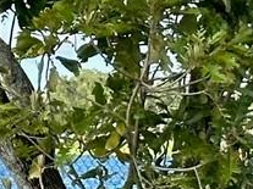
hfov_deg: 4.9
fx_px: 2710
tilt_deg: -4.4
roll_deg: -1.7
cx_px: -697
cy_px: 291
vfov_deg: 4.0
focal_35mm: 371
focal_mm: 6.86
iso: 64
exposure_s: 1/1517
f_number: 1.78
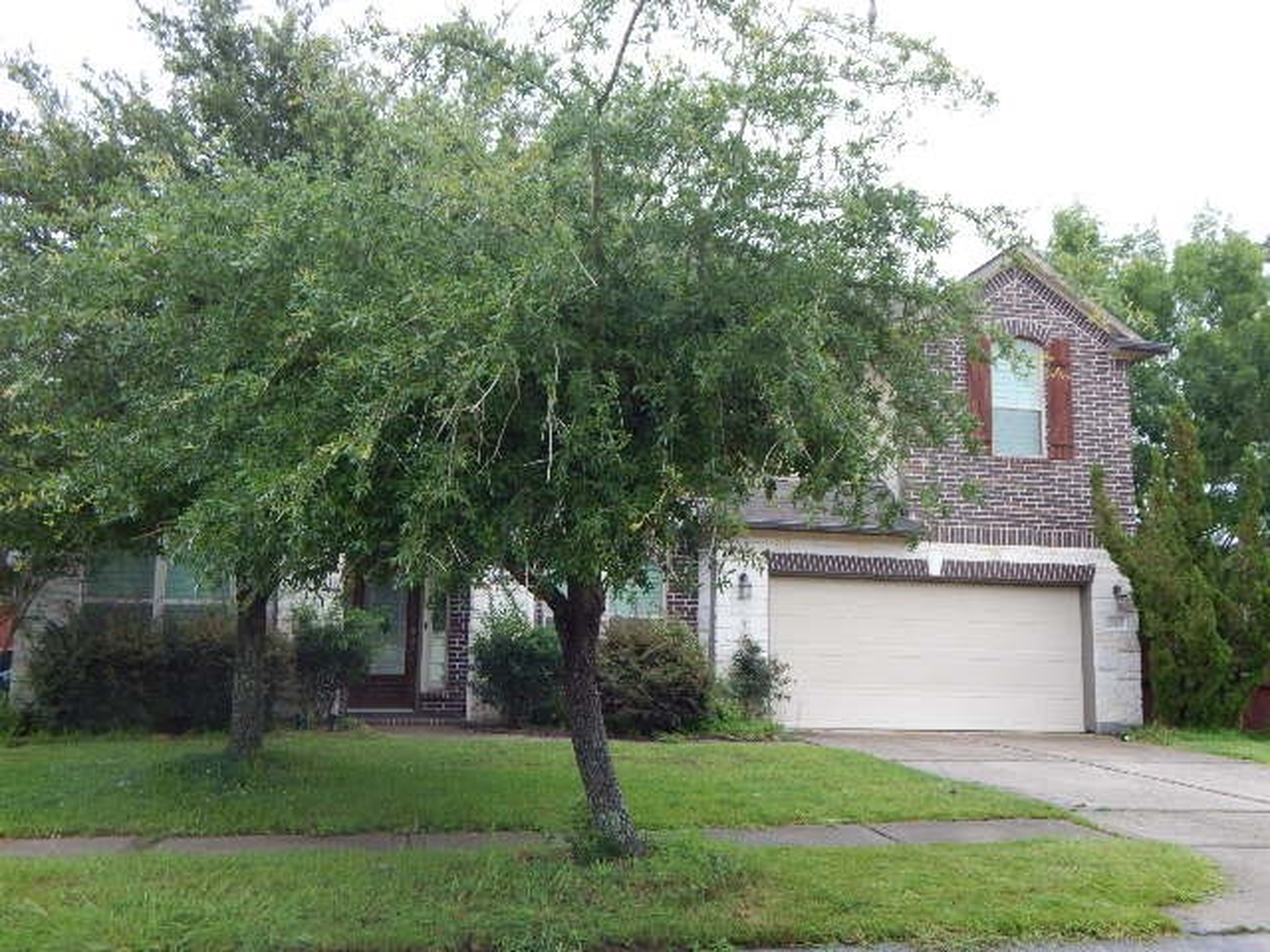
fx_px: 1247
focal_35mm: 34
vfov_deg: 41.8
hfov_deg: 54.0
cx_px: 635
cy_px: 476
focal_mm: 6.1
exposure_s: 1/100
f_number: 3.3
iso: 125
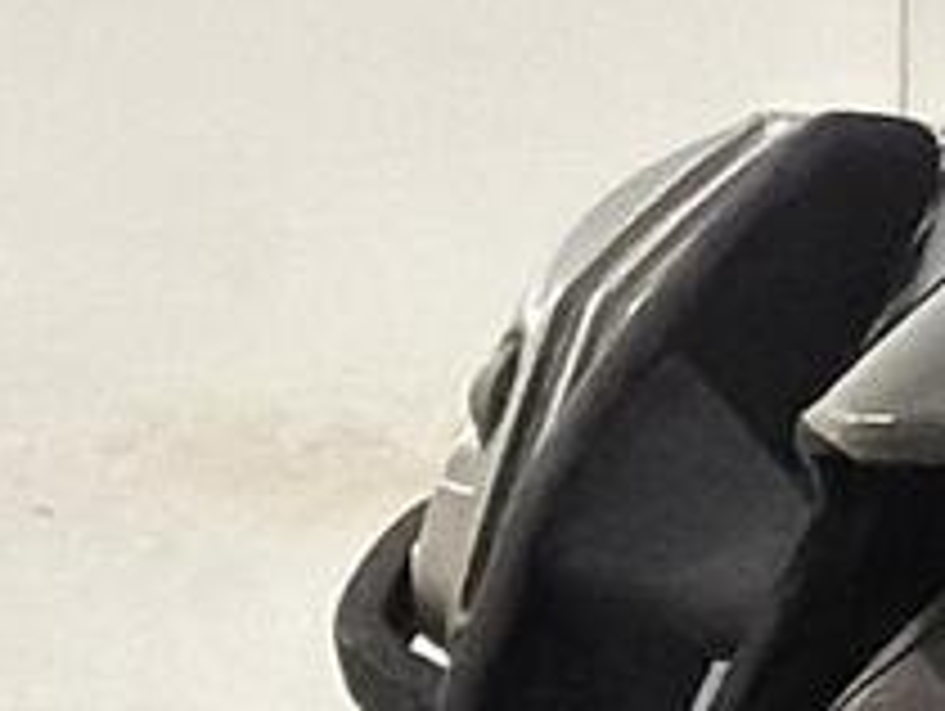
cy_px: 2277
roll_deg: -1.2
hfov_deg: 11.0
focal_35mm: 178
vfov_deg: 7.2
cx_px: 846
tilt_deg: -21.8
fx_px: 4865
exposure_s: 1/243
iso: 320
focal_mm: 2.22
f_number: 2.2
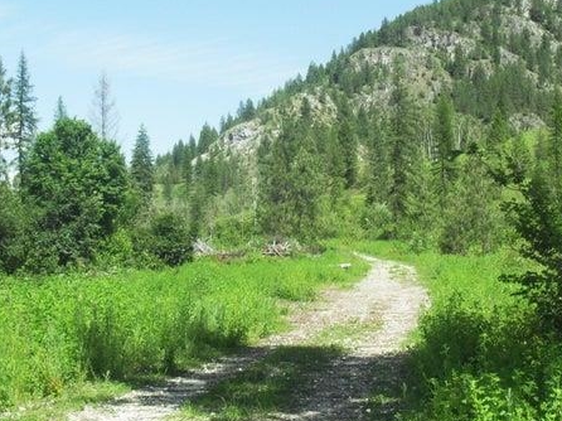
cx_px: 413
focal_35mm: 67
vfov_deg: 21.9
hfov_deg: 28.6
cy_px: 216
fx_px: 1087
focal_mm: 6.3
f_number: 8.4
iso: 100
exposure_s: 1/125
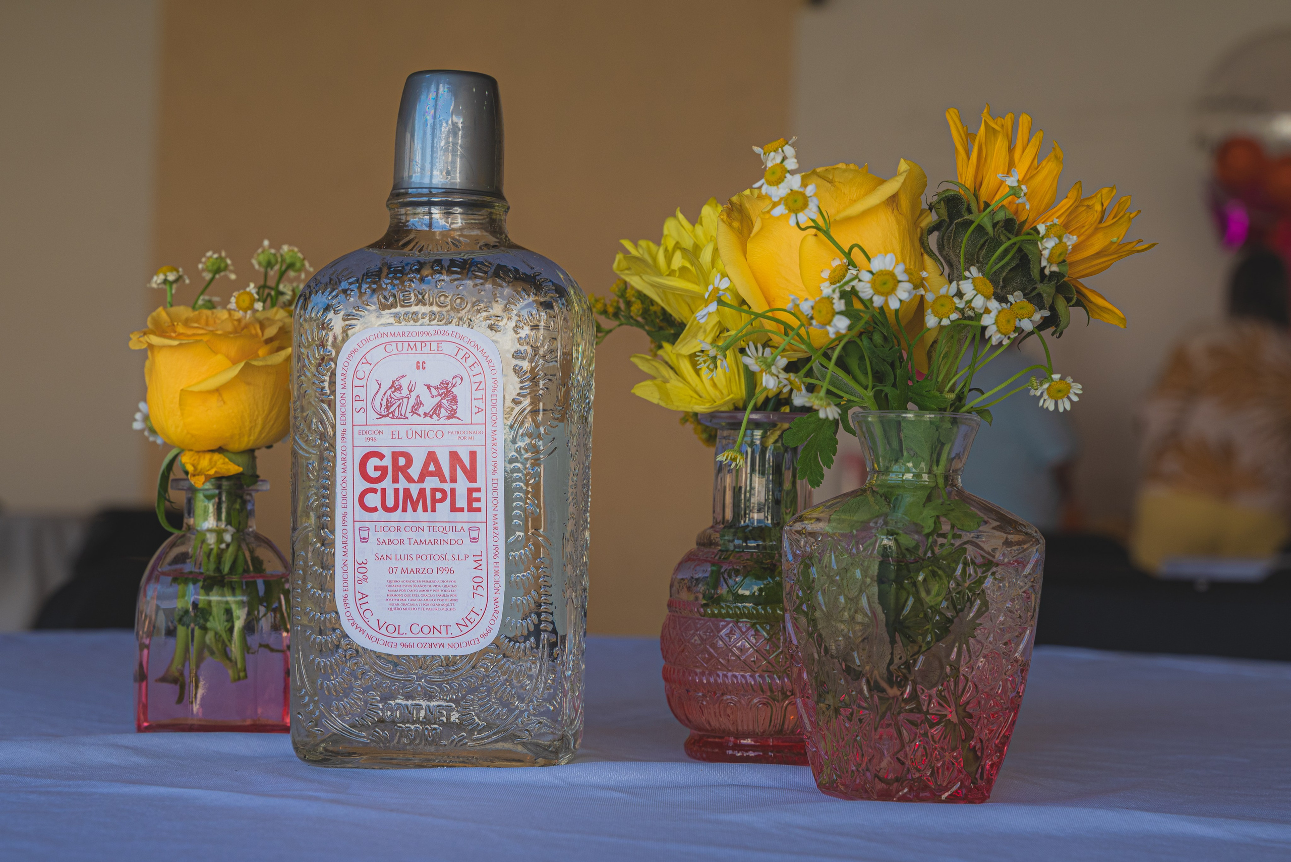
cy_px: 459
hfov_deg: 31.7
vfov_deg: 21.5
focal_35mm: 63
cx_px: 604
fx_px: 2271
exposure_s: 1/125
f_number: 7.1
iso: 200
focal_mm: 57
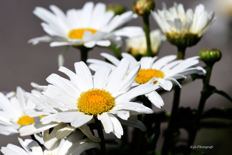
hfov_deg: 2.3
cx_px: 116
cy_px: 78
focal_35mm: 900
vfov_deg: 1.5
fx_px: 5800
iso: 100
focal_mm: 600
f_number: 10
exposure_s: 1/200
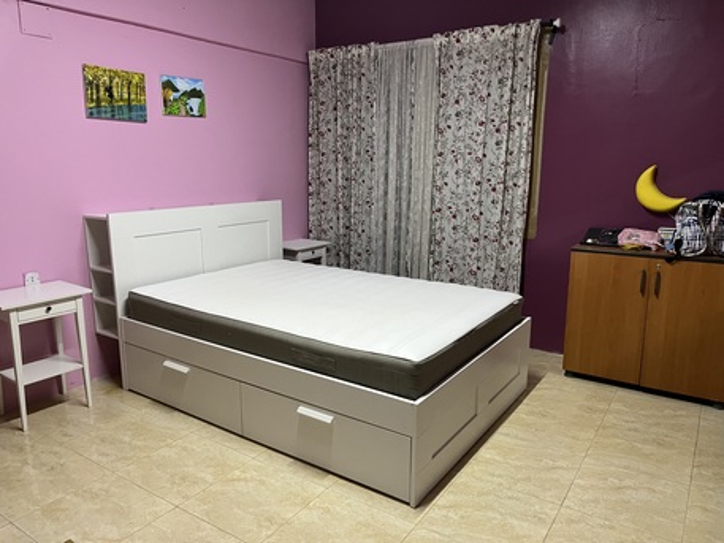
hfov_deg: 67.3
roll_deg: -0.7
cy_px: 272
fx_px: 544
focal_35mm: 26
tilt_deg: -12.4
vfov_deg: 53.1
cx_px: 362
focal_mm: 5.1
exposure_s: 1/60
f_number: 1.6
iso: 400
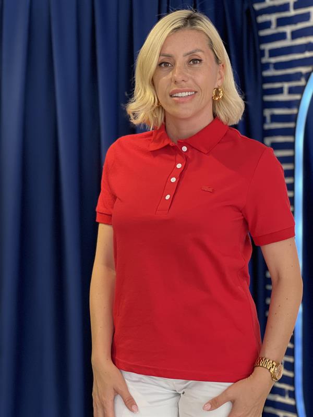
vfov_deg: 25.3
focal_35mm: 77
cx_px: 156
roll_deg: -0.5
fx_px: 928
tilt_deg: -0.6
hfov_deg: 19.1
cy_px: 208
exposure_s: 1/79
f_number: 2.8
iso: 250
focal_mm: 9
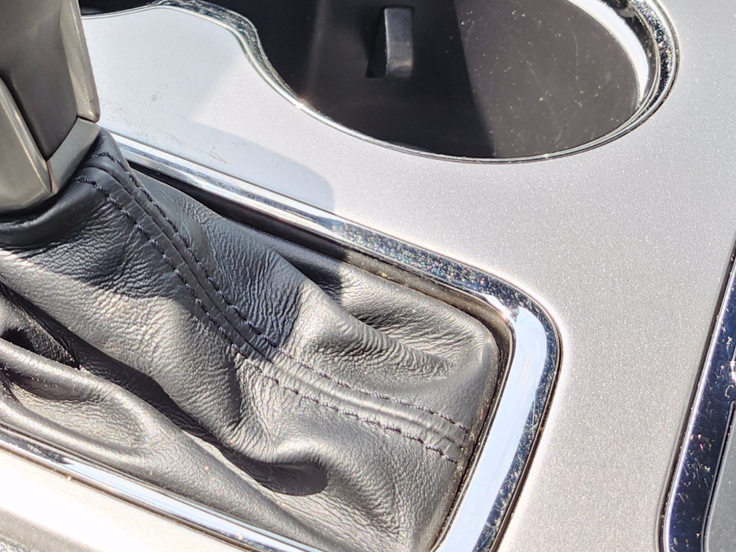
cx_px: -98
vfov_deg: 21.9
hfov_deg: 26.7
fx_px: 1403
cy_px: 103
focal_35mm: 66
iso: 64
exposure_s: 1/180
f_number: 1.8
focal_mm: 5.54
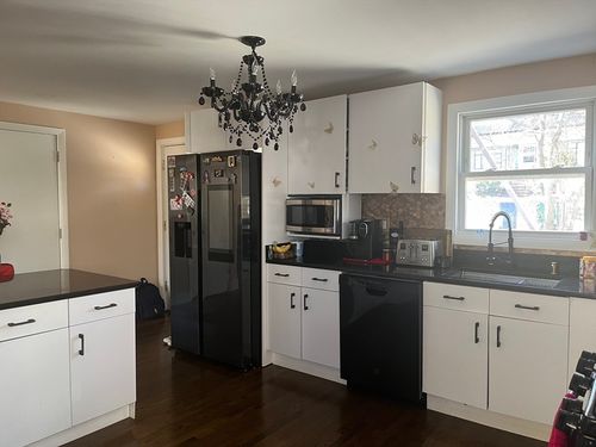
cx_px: 298
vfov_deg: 53.1
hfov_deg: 67.3
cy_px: 224
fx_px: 448
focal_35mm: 26
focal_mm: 5.1
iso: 200
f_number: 1.6
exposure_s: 1/60
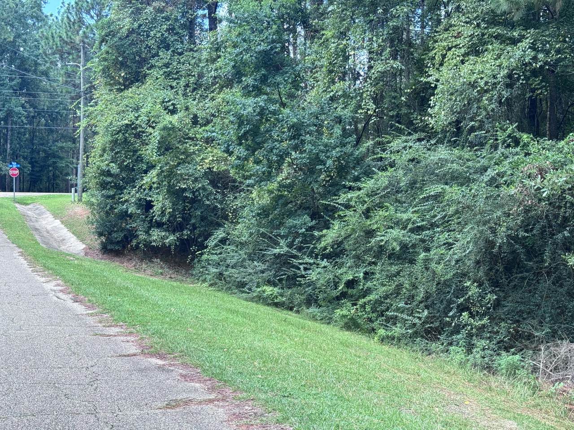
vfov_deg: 30.3
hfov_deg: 39.7
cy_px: 215
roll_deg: +1.0
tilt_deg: -2.0
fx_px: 796
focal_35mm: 48
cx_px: 287
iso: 64
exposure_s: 1/399
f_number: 1.78
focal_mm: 6.76
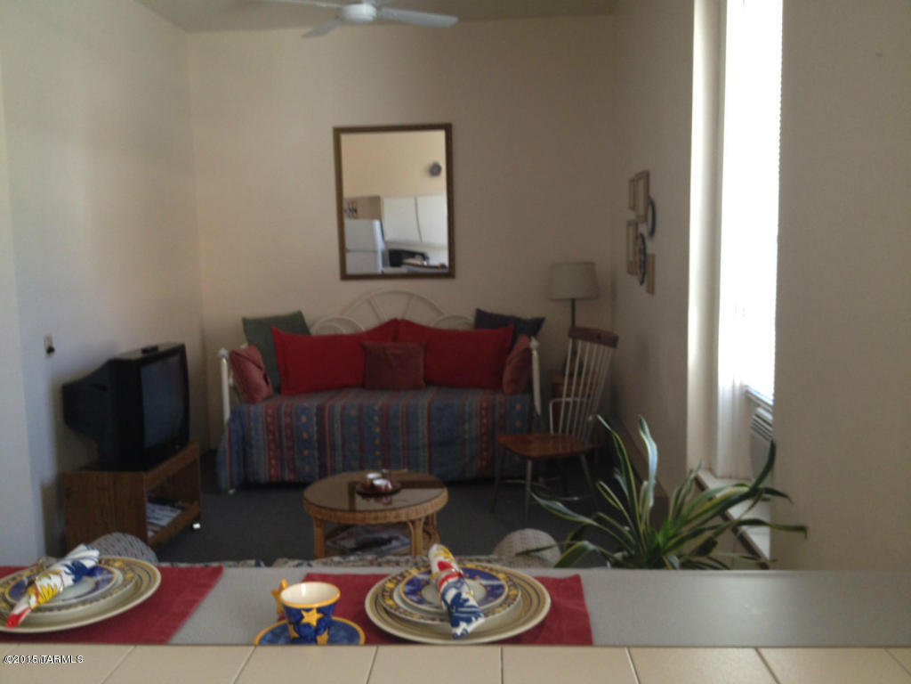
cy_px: 342
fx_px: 921
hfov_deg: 52.6
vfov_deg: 40.7
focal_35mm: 35
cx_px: 456
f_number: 2.4
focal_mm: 4.28
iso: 100
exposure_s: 1/20
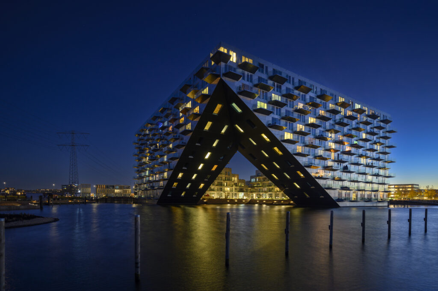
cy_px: 146
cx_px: 219
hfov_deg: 95.0
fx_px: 201
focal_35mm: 16
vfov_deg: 72.0
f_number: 4
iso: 100
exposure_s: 4
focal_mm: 16.5
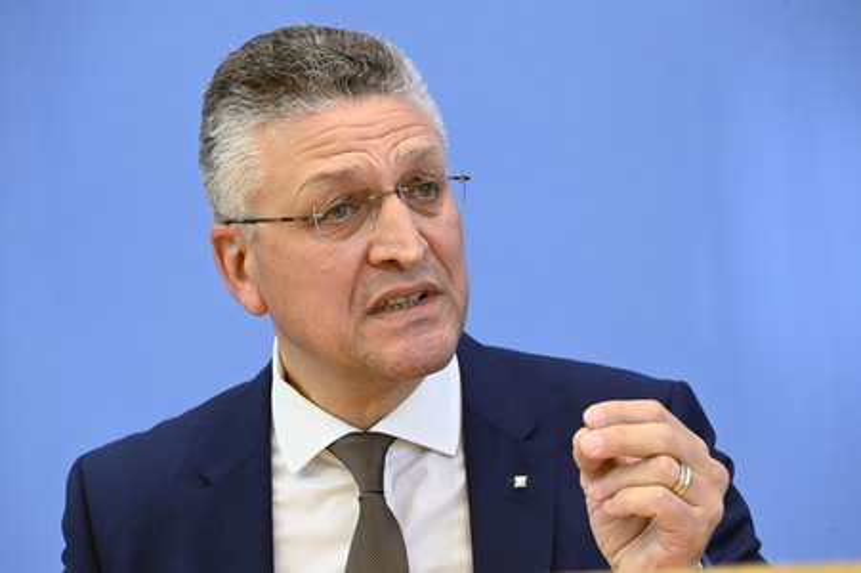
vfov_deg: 7.6
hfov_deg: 11.4
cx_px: 430
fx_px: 4302
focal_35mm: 180
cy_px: 286
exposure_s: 1/400
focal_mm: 180
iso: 4000
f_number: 6.3
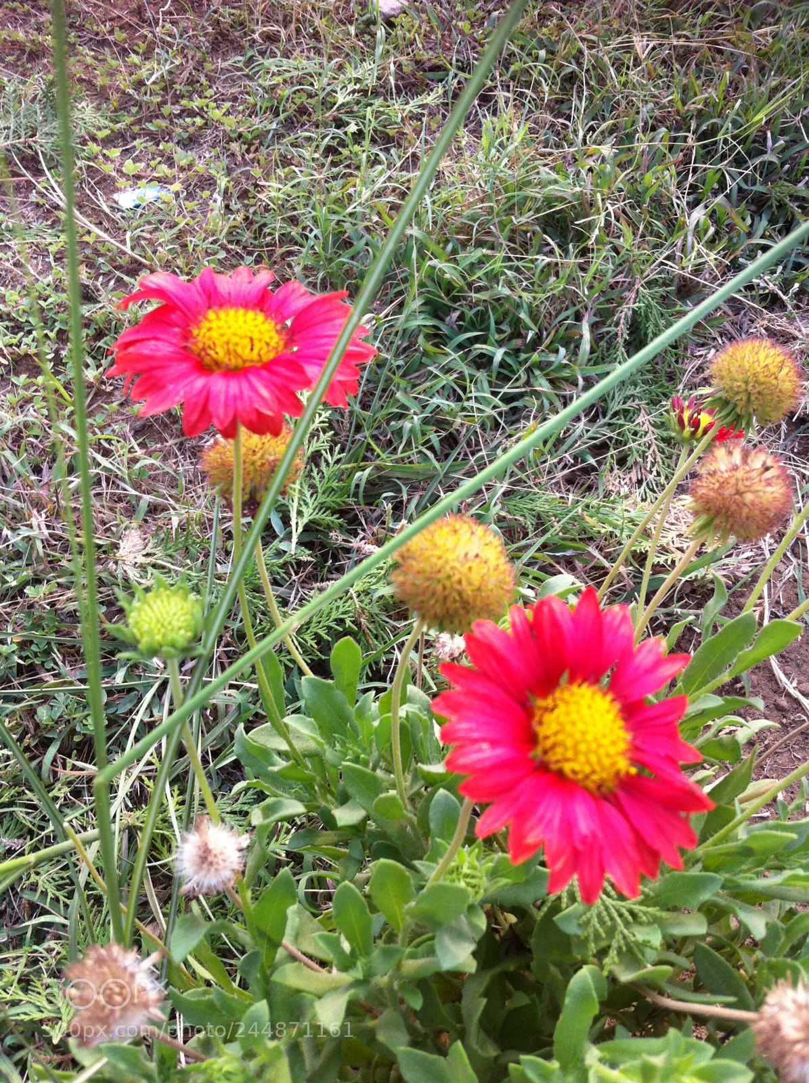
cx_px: 404
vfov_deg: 52.7
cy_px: 542
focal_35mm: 35
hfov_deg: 40.6
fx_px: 1094
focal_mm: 3.85
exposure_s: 1/168
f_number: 2.8
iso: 80
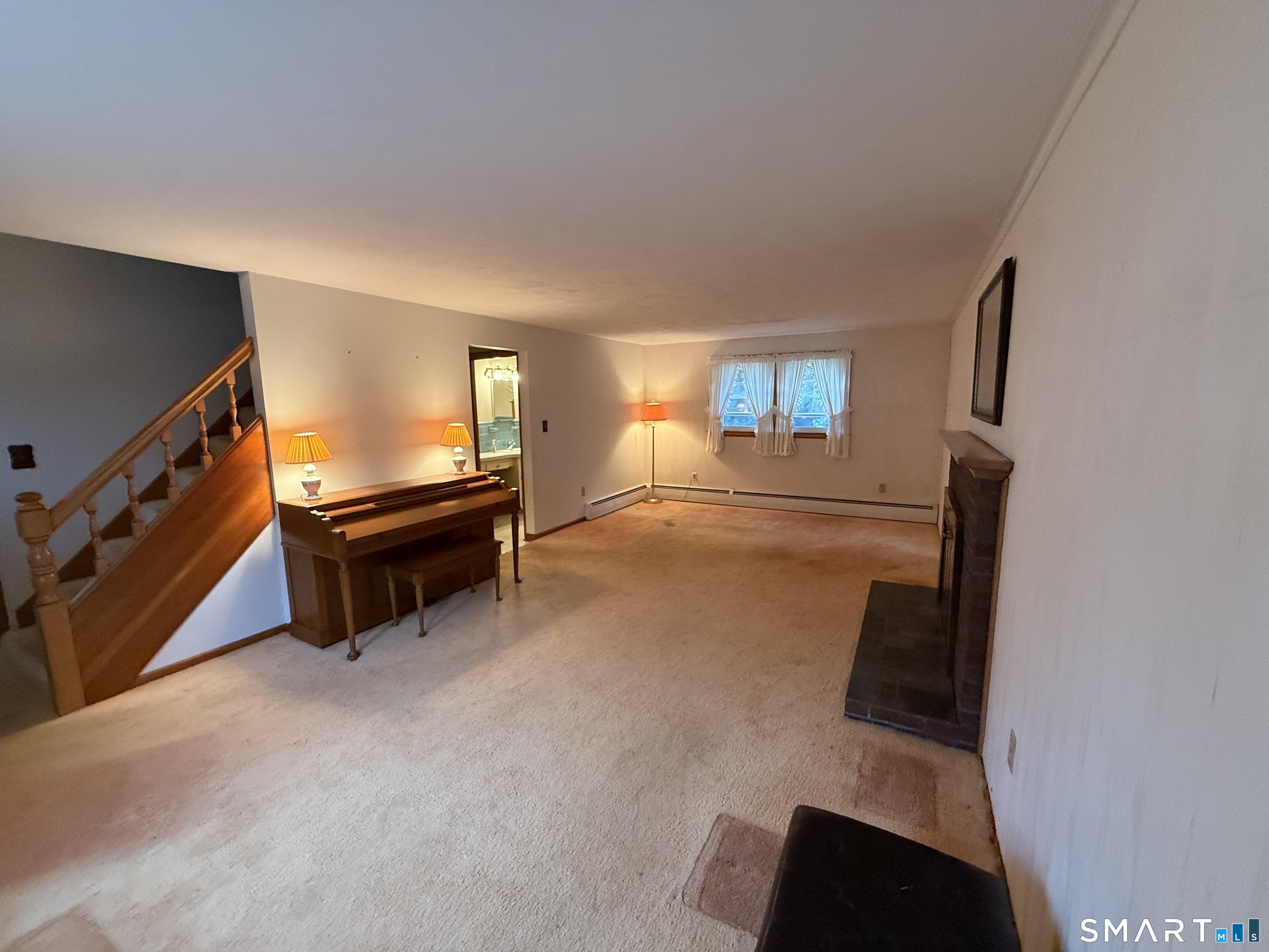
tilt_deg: -7.9
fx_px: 513
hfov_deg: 102.1
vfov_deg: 85.7
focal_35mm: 14
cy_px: 476
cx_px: 634
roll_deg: +1.6
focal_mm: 2.22
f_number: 2.2
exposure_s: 1/60
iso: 500
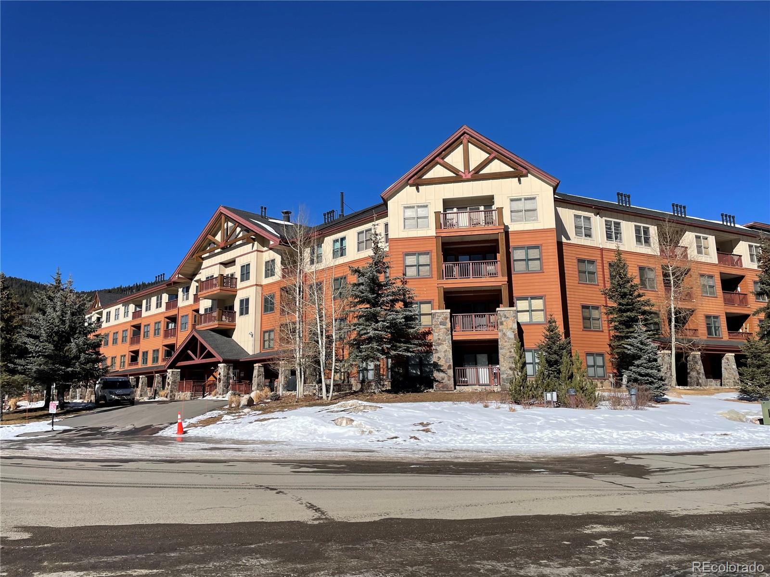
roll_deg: +0.8
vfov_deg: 53.1
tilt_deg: +13.4
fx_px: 578
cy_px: 288
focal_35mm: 26
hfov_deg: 67.3
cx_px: 385
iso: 32
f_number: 1.6
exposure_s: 1/5291
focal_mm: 4.2
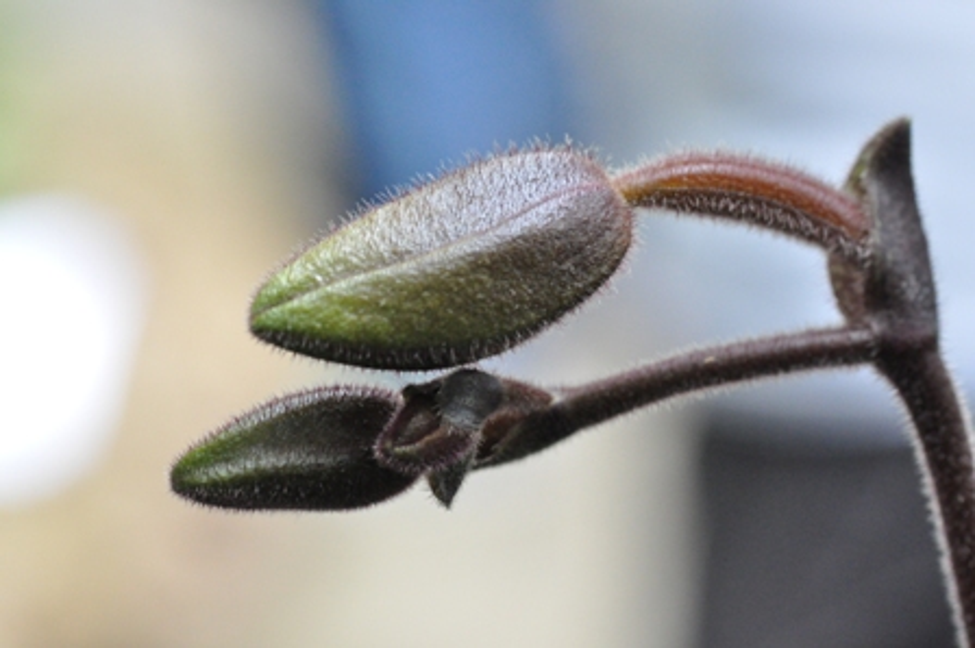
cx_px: 488
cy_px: 324
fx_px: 3653
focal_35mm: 135
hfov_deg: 15.2
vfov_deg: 10.1
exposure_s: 1/250
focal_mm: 90
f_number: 11
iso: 3200
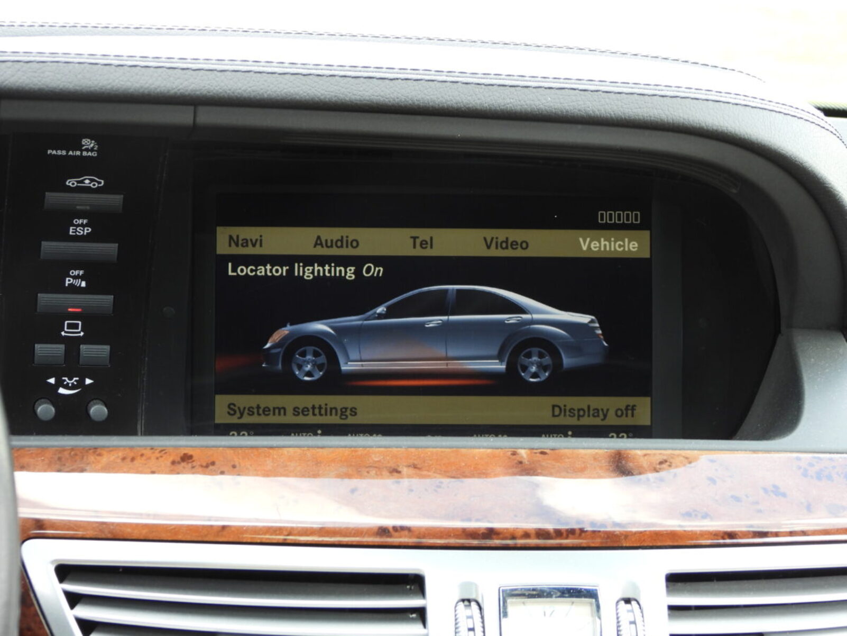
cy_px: 318
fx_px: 2374
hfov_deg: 20.2
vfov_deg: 15.2
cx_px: 424
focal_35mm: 97
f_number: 3.5
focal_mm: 17.5
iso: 160
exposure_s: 1/60
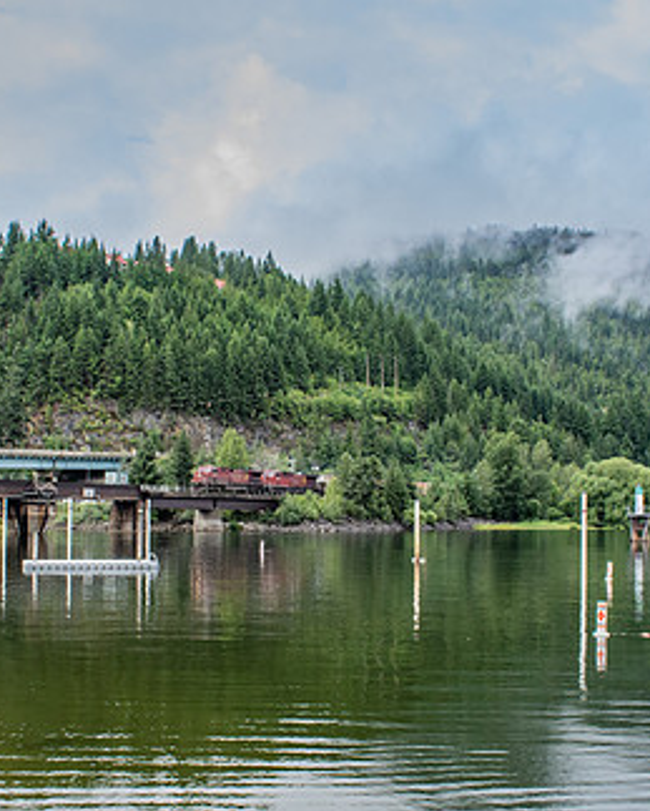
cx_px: 296
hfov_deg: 32.8
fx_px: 1105
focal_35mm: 46
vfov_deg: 40.2
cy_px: 478
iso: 800
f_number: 10
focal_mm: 18
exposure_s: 1/400
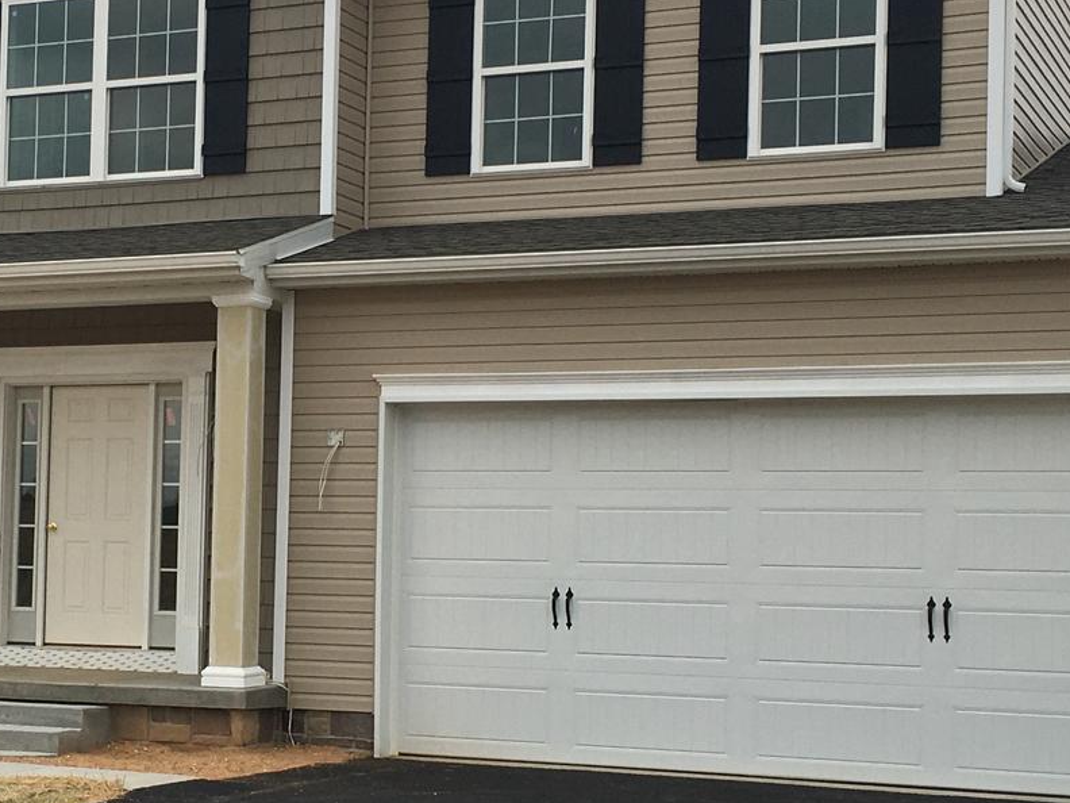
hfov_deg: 25.5
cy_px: 449
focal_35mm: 75
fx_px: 2318
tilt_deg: +4.1
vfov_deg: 19.6
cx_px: 197
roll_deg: -1.2
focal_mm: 4.15
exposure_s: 1/2653
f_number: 2.2
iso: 25
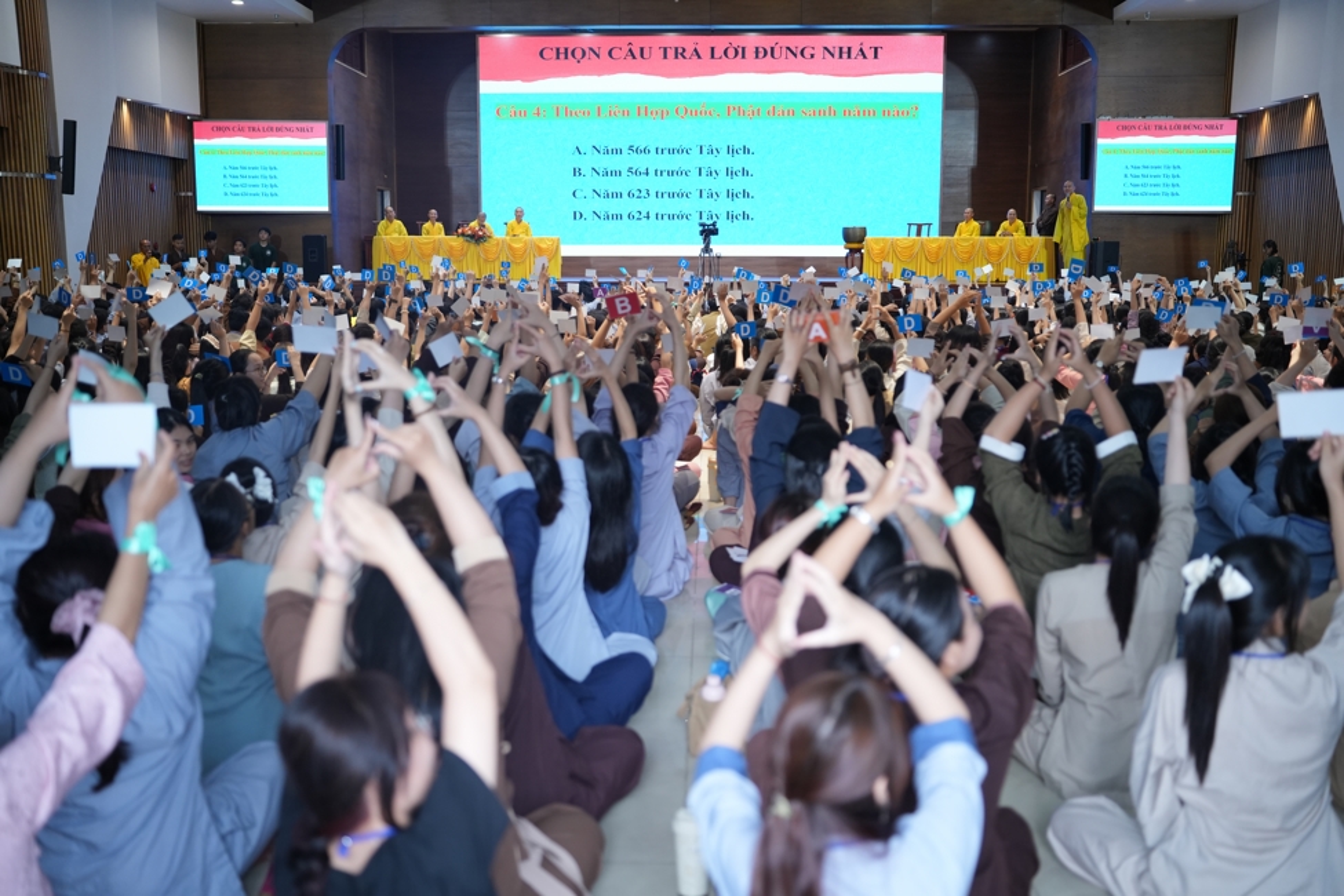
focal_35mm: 35
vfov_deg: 37.9
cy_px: 448
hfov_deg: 54.4
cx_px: 672
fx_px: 1307
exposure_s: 1/200
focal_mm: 35
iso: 1000
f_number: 2
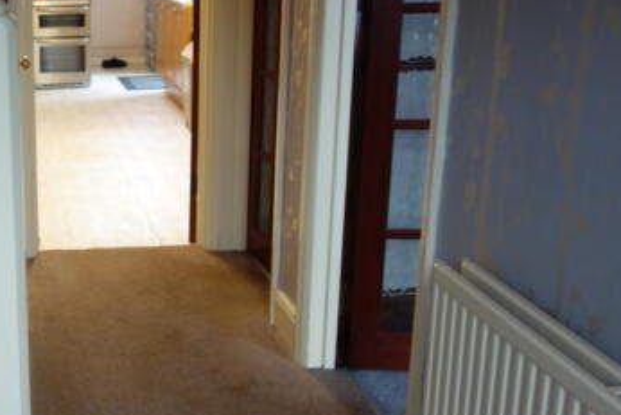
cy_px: 173
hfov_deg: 35.0
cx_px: 46
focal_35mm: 53
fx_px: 915
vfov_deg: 25.5
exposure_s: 1/30
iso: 250
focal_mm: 10.4
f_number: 1.8
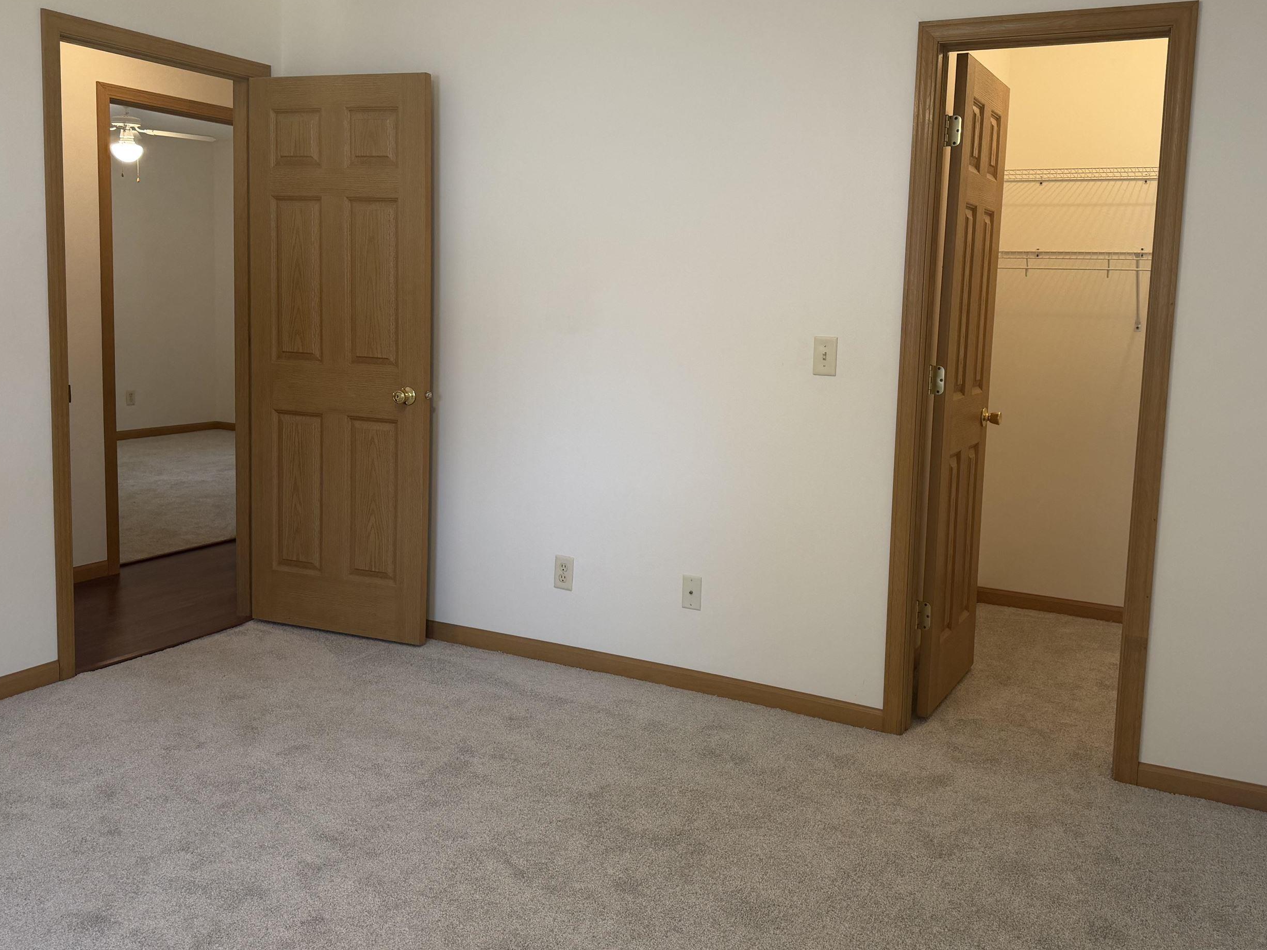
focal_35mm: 30
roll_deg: -1.7
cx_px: 702
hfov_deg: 59.8
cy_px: 423
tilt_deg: -7.0
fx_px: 1098
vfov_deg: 46.7
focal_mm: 6.76
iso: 125
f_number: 1.78
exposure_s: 1/60
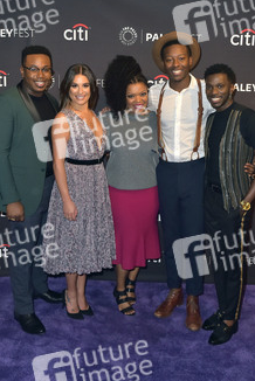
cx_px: 127
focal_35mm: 38
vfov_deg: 50.7
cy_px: 193
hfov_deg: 35.1
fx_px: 403
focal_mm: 31
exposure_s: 1/320
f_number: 6.3
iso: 1000
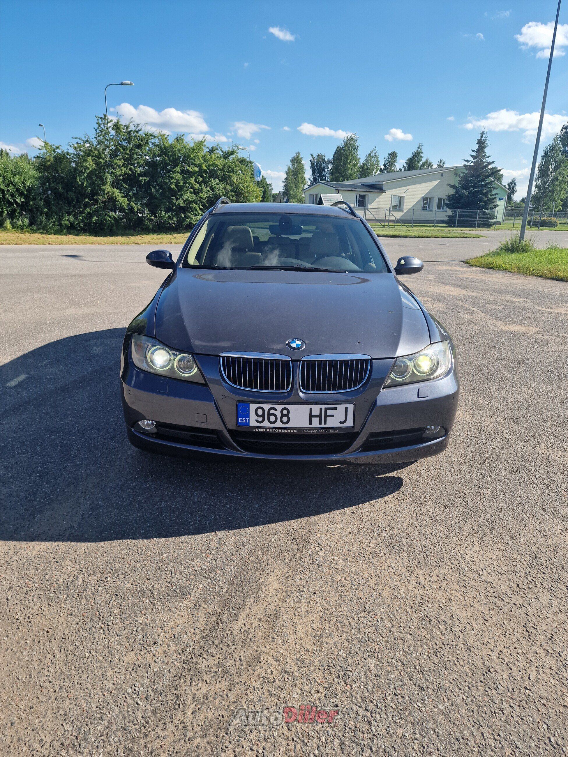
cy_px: 378
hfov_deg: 58.9
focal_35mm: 23
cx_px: 284
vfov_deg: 73.9
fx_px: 503
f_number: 1.8
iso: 50
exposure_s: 1/872
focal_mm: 6.4
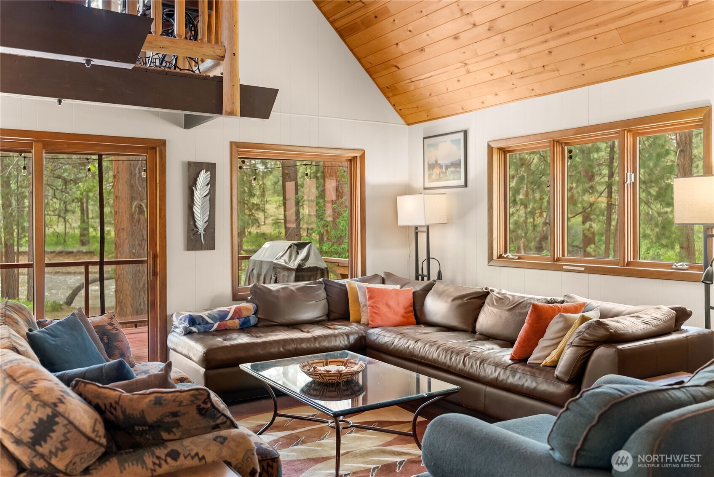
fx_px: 577
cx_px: 357
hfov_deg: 63.5
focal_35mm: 29
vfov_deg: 44.9
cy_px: 238
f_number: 2.8
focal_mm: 29.1
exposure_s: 1/15
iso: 400
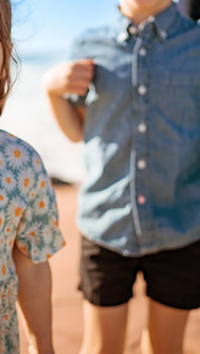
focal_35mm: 73
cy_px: 138
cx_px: 48
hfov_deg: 16.5
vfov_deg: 28.9
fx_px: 687
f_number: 1.8
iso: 100
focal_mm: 35
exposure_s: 1/8000
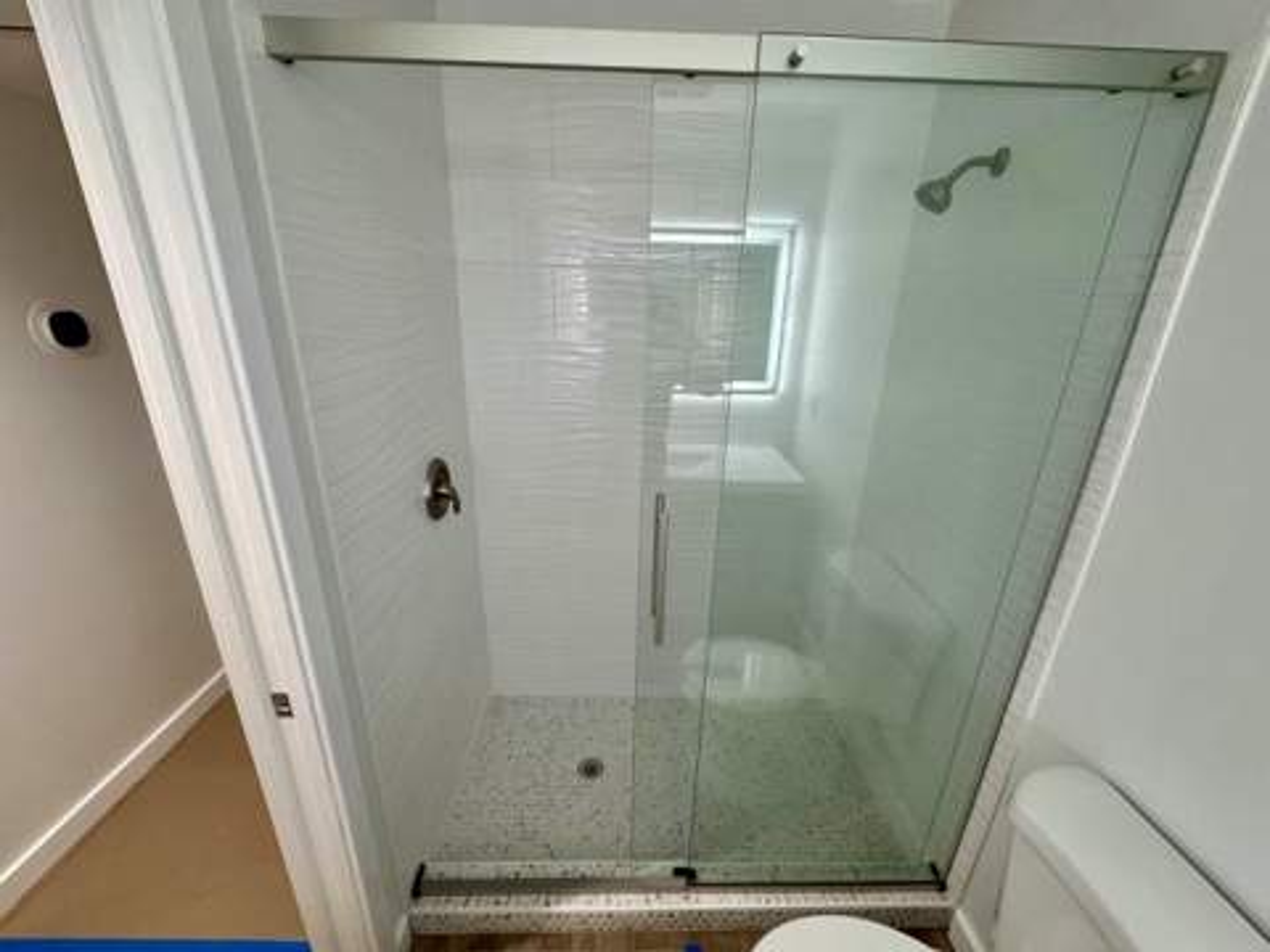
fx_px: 514
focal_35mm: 14
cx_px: 635
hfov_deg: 102.1
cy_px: 476
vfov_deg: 85.7
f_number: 2.2
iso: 250
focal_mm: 2.22
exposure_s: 1/120
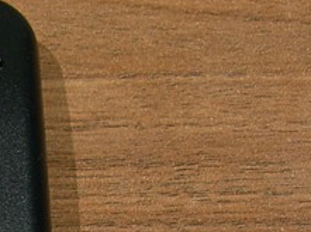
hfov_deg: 9.5
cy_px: 458
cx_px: -110
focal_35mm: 204
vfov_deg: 7.0
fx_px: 1830
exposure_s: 1/50
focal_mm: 11.5
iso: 50
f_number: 2.5
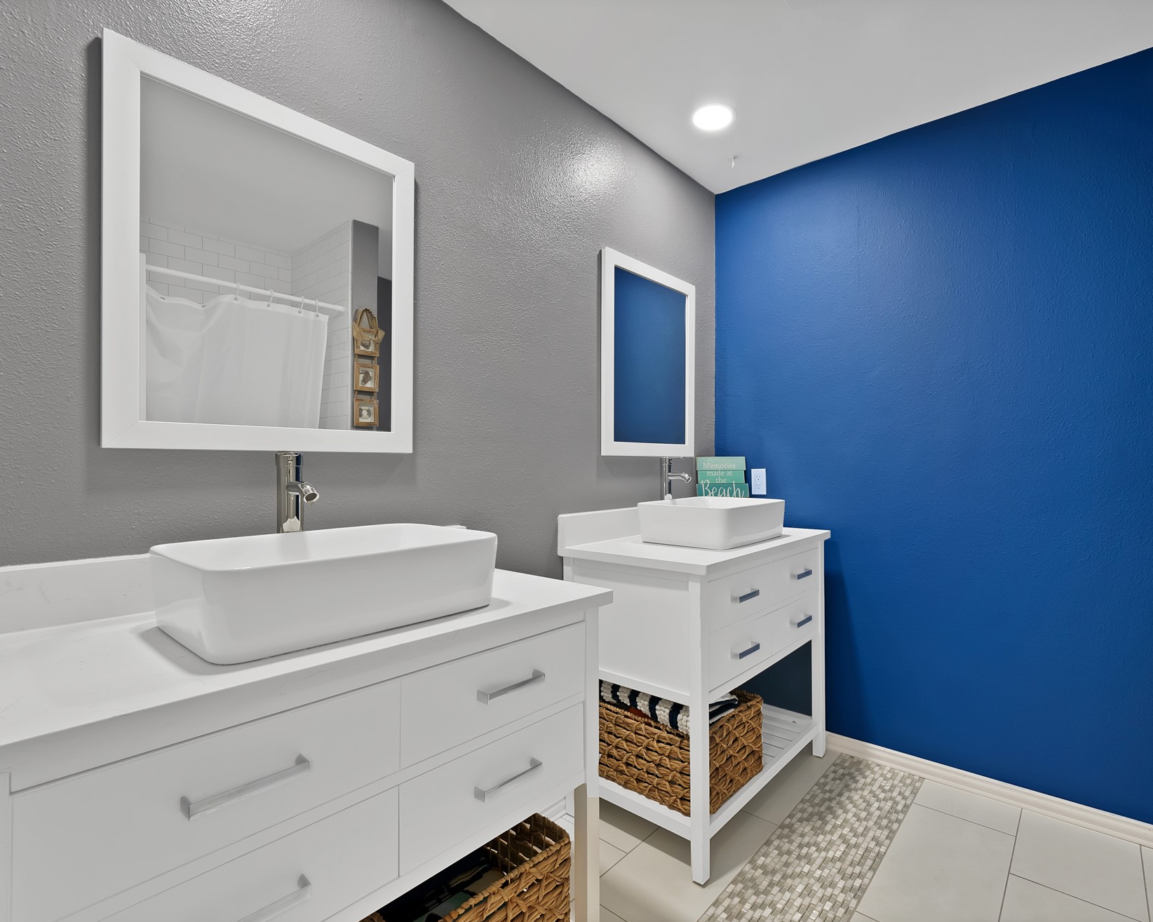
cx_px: 640
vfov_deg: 80.4
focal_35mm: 16
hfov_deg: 92.8
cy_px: 461
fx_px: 546
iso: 640
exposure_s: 1/1.67
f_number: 9
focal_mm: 14
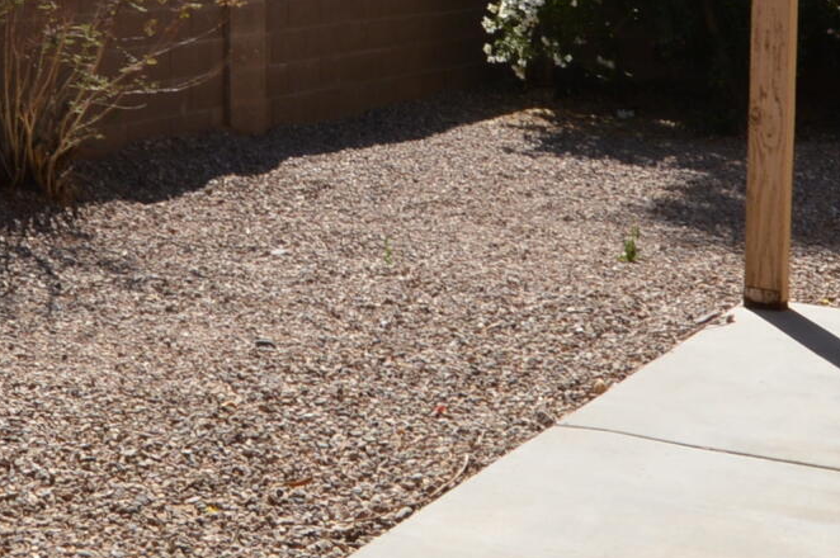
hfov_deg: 29.6
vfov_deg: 19.3
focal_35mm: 68
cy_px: -16
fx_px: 1585
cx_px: 355
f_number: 8
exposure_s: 1/200
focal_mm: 10
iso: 100
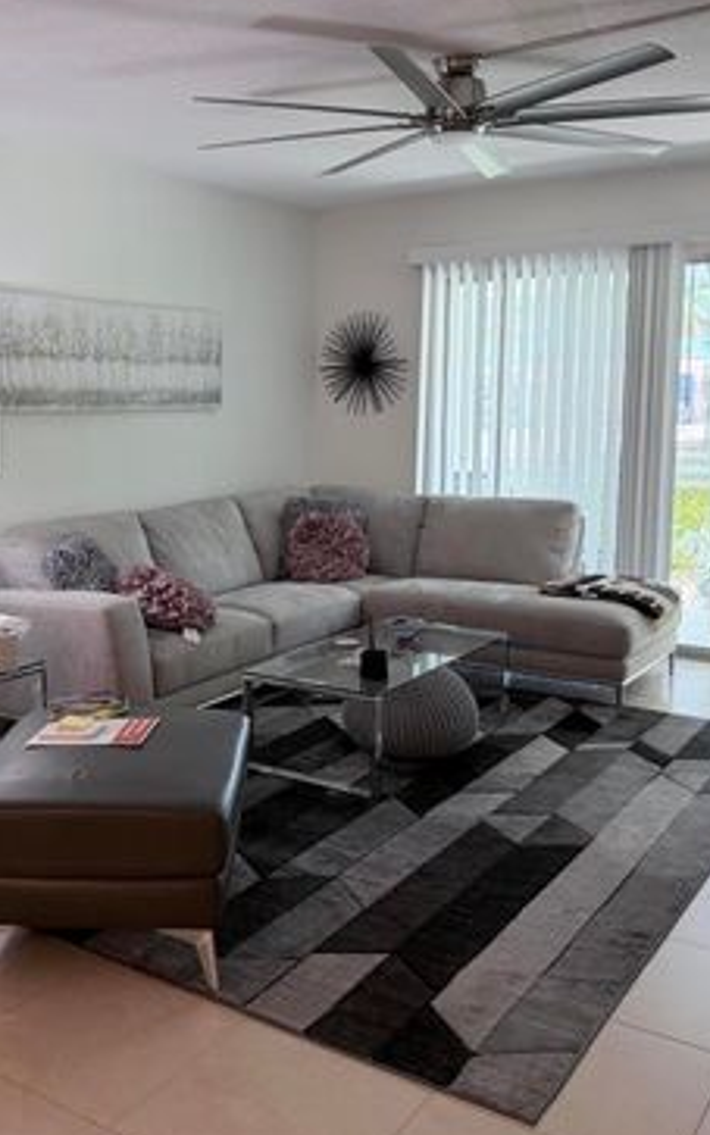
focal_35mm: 35
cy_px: 564
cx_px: 228
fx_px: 1083
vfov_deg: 55.3
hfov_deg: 35.9
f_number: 1.78
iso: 125
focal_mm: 6.76
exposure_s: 1/60
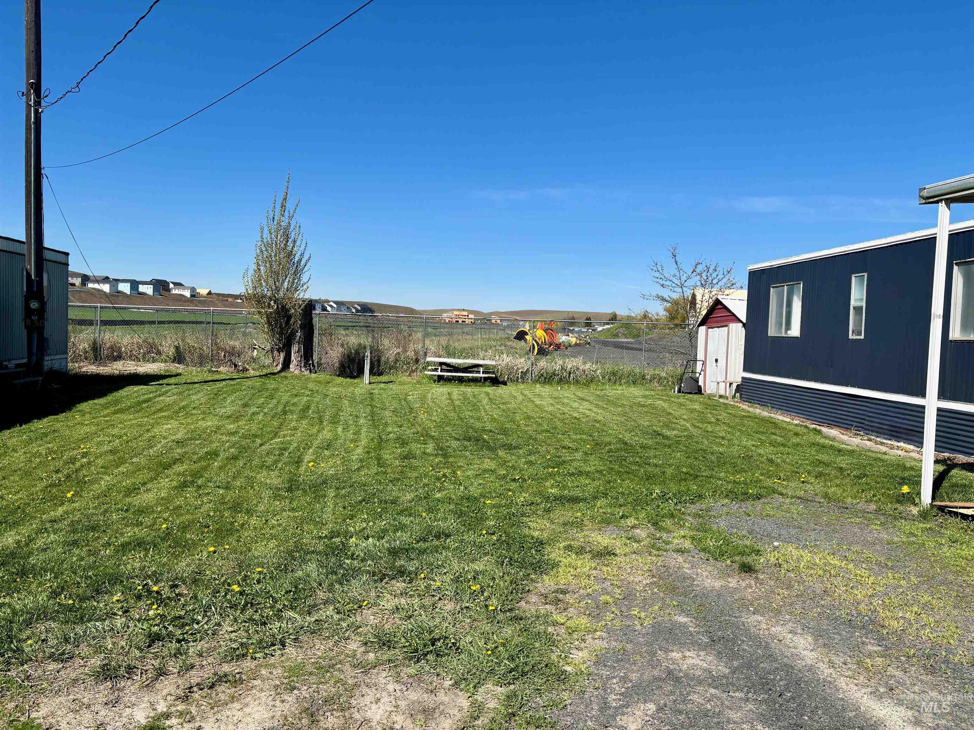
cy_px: 365
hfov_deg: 67.3
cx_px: 487
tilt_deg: -3.0
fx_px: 732
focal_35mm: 26
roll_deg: -2.3
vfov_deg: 53.1
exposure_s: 1/3937
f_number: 1.6
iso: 50
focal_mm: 5.96
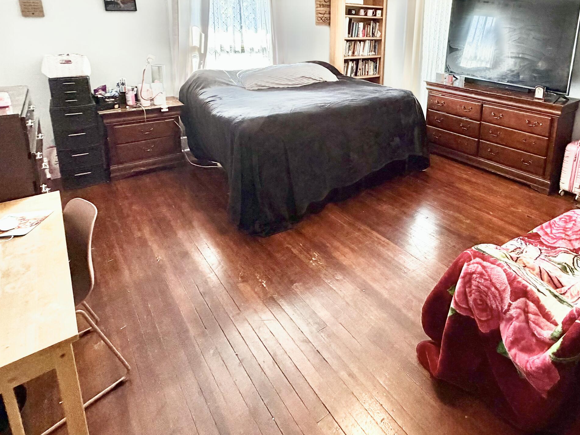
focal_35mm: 22
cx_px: 388
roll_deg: -2.1
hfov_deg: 74.0
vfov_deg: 57.8
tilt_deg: -13.1
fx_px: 369
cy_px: 106
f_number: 2.2
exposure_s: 1/60
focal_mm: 2.22
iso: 250
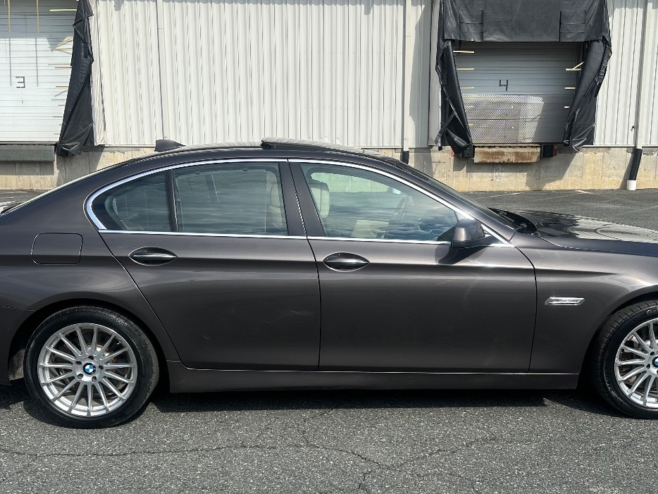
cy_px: 279
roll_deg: +0.2
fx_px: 703
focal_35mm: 37
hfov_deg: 50.1
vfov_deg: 38.6
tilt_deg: -9.0
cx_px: 335
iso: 80
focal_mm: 6.86
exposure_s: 1/5263
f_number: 1.78
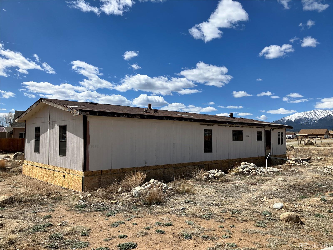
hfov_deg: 63.4
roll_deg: +0.0
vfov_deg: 49.7
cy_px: 125
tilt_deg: +3.2
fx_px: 269
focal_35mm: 28
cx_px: 166
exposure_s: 1/3247
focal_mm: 3.99
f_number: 1.8
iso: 32
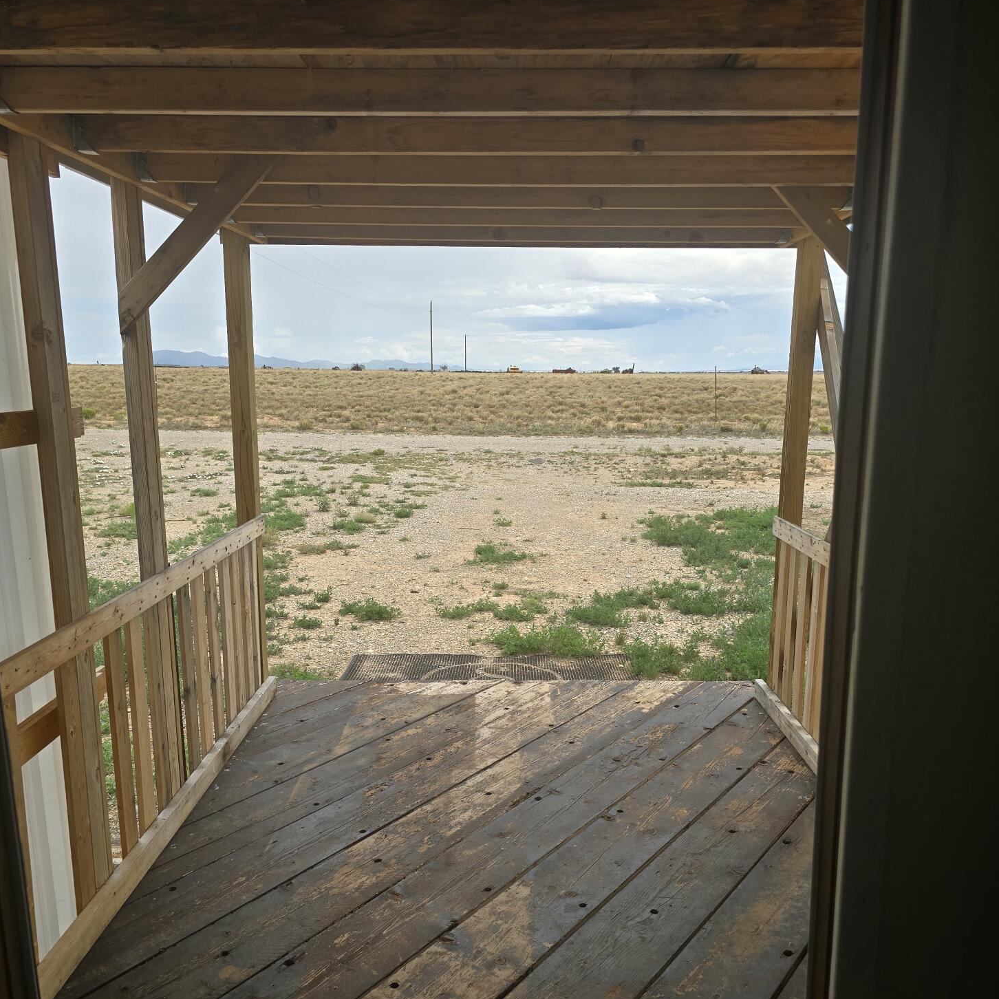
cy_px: 568
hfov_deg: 57.3
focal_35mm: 28
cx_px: 515
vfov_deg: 57.1
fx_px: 914
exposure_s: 1/368
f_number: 1.7
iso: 12
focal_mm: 6.3
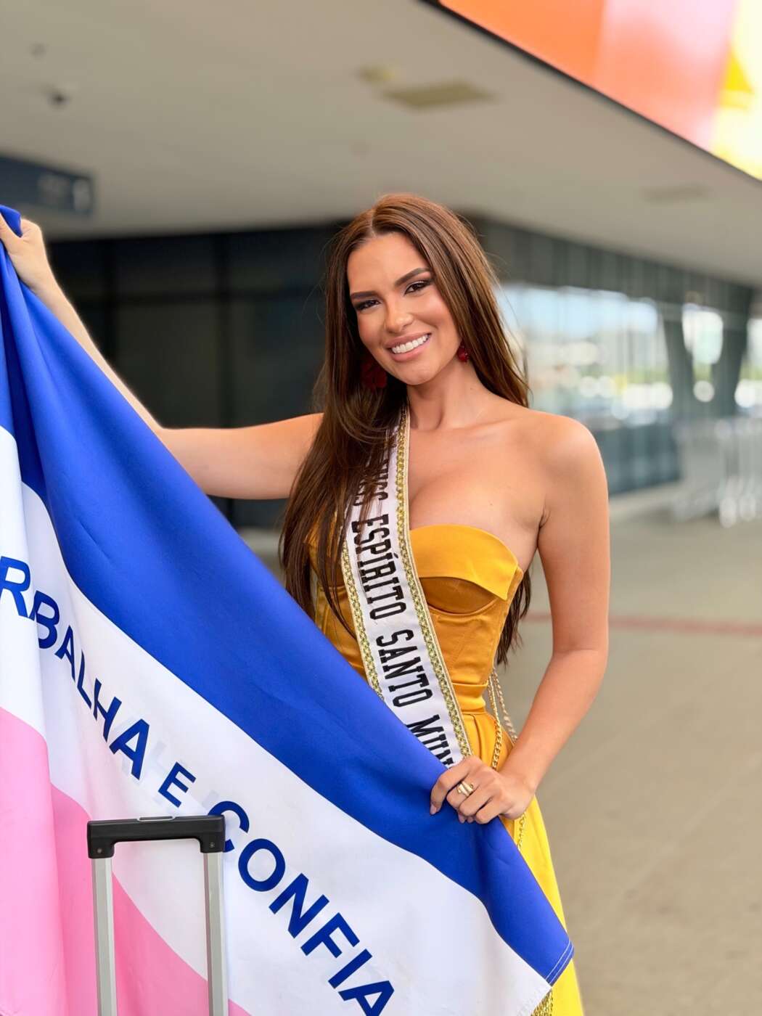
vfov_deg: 39.7
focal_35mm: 48
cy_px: 508
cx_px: 381
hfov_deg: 30.3
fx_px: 1409
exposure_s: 1/499
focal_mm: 6.76
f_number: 1.78
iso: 64
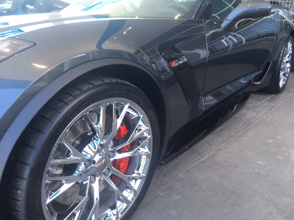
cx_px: 147
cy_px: 110
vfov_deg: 48.2
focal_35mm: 29
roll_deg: -1.4
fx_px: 246
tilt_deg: -20.9
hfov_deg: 61.7
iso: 25
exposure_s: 1/60
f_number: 2.2
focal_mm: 4.15
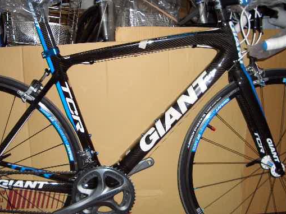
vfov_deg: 32.9
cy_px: 107
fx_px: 364
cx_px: 132
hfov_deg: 42.9
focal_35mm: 44
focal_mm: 5.8
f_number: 2.6
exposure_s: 1/60
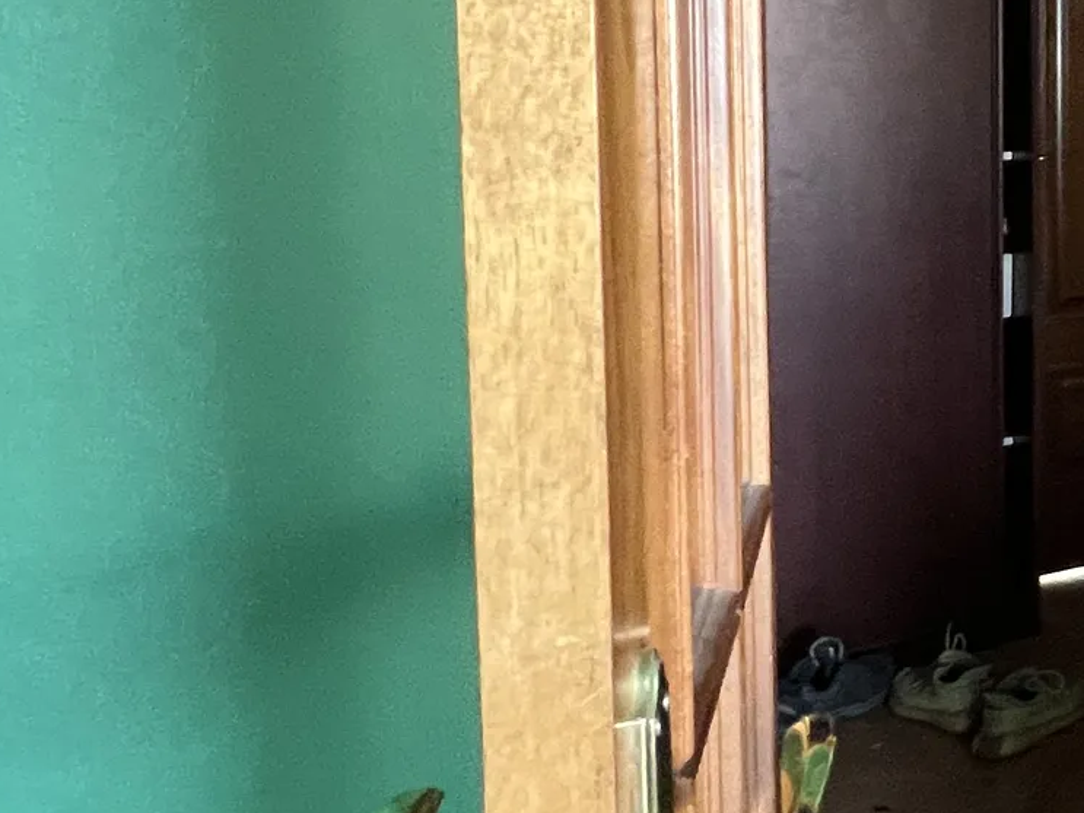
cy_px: 168
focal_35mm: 42
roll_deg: -2.1
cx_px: 1668
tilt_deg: -4.7
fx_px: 1315
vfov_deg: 33.4
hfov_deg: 27.8
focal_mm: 1.57
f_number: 1.8
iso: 400
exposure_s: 1/60
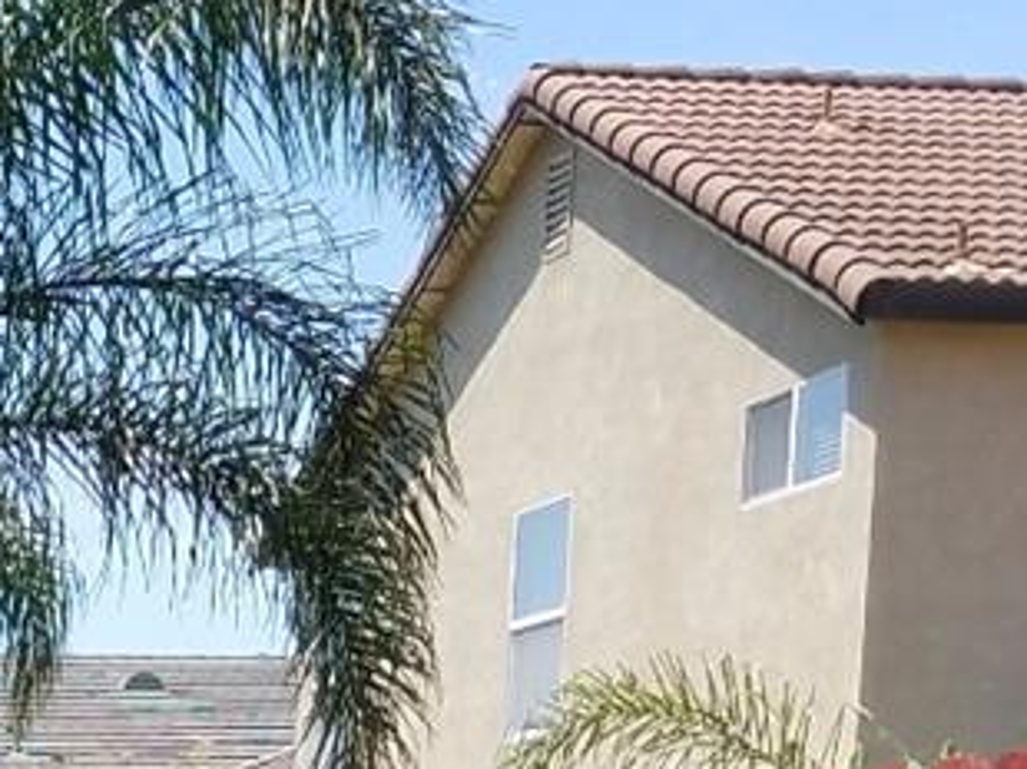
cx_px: -755
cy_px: 1369
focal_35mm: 126
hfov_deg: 14.1
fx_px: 3735
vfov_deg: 11.0
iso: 50
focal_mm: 4.2
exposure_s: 1/1504
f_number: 1.7
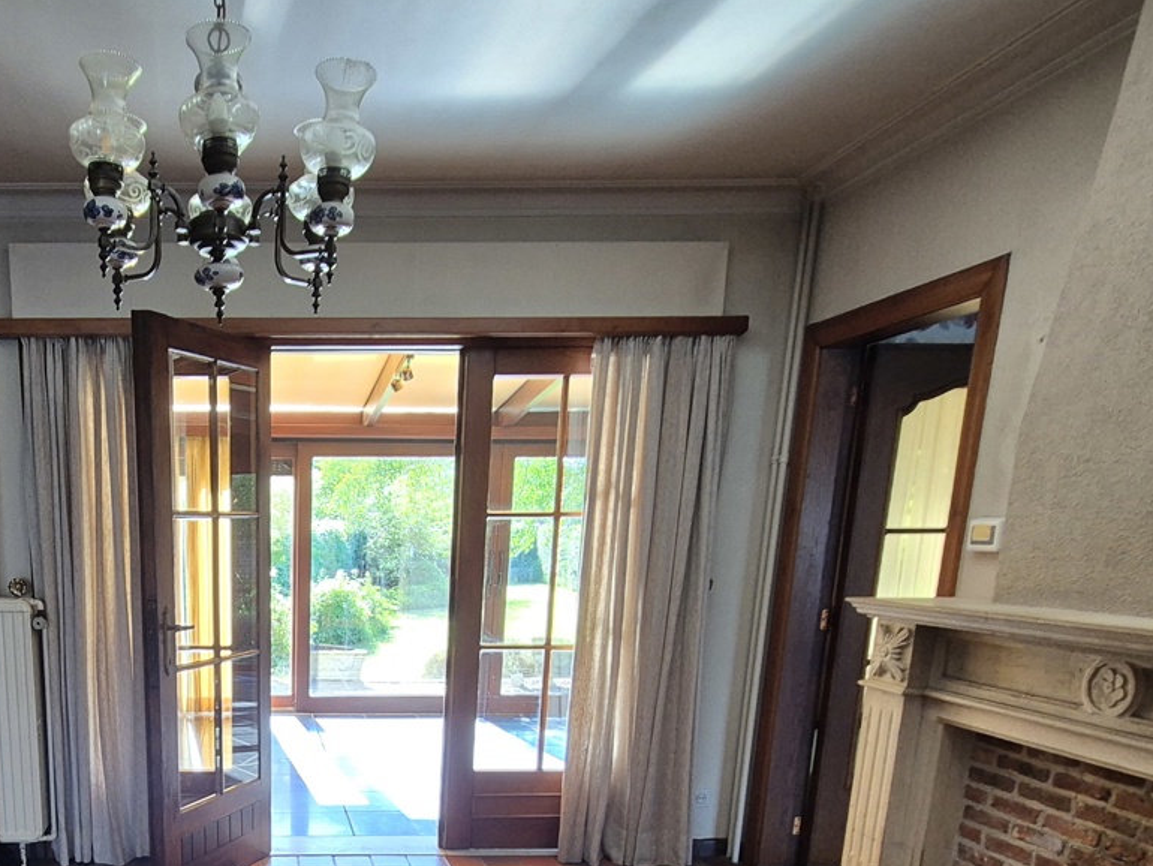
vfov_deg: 46.8
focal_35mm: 27
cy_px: 764
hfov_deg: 60.5
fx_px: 900
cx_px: 244
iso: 160
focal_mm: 2.2
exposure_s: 1/50
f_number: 2.2
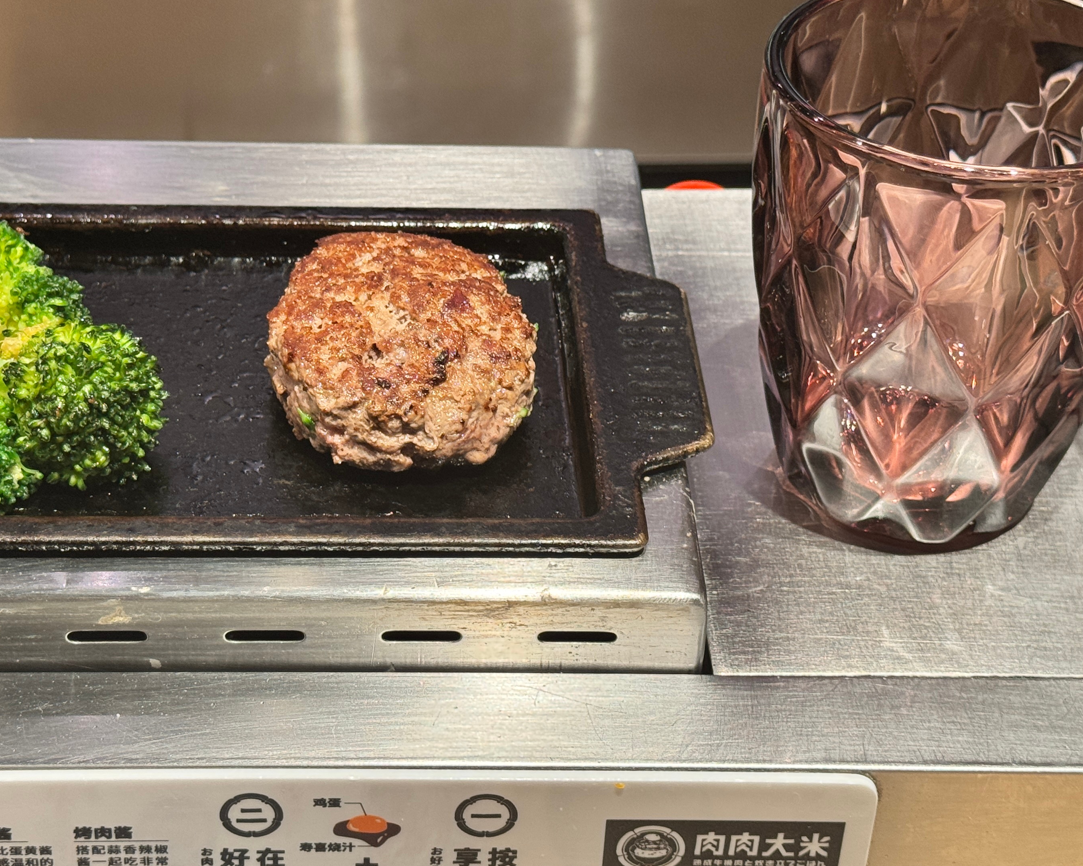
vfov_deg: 21.8
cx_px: 440
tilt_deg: -35.0
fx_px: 2244
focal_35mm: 70
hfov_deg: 27.1
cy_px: 321
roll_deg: -1.2
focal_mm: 6.76
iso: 100
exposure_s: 1/100
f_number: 1.78
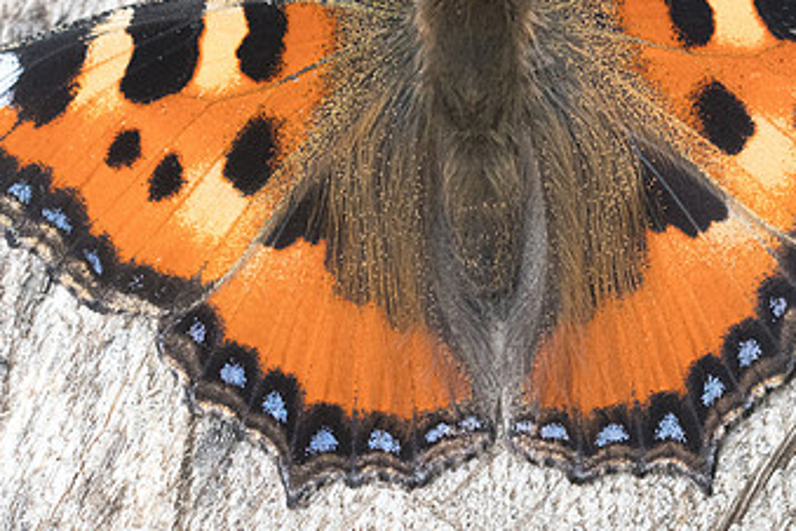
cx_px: 486
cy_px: 60
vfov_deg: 2.9
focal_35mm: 467
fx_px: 10325
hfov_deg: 4.4
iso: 800
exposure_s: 1/1000
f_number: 6.3
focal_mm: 150
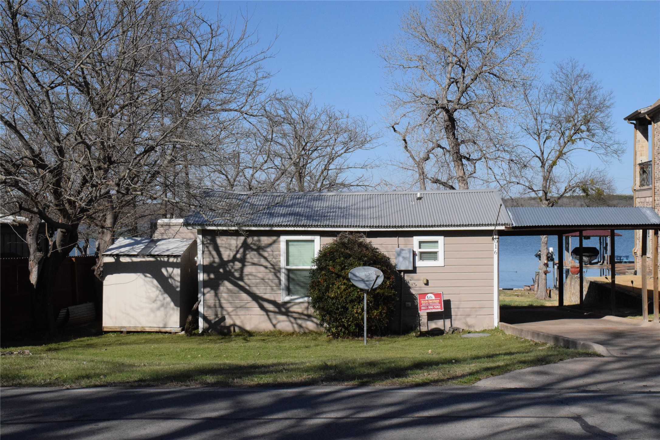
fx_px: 852
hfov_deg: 42.3
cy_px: 220
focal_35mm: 46
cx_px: 330
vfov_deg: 28.9
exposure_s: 1/4000
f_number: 20
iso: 4000
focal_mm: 31
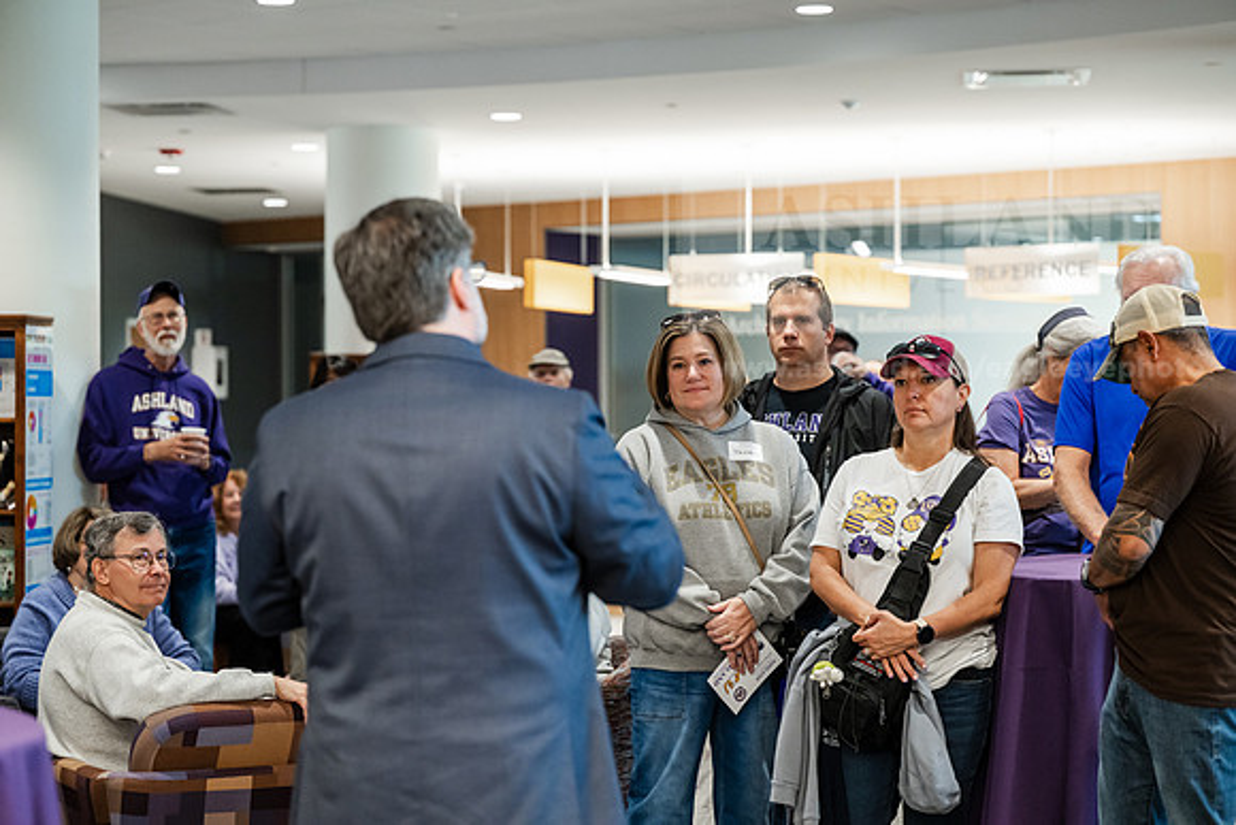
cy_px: 412
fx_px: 2644
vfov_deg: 17.7
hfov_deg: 26.3
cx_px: 618
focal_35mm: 77
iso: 2000
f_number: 3.2
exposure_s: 1/200
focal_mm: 77
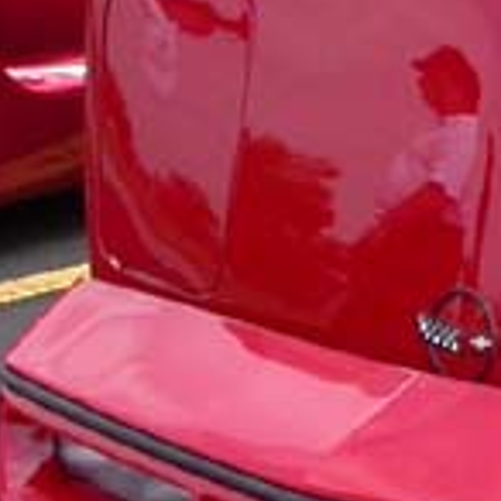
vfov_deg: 7.4
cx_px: 1198
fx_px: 3864
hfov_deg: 7.0
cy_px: -10
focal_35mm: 236
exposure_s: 1/215
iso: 100
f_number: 5.3
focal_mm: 7.85
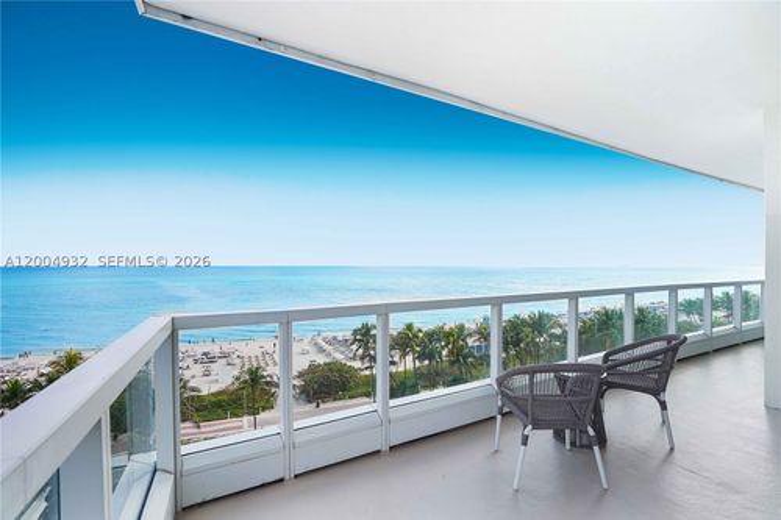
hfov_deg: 96.8
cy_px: 260
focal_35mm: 16
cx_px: 390
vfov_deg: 73.7
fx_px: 347
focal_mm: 16
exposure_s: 1/500
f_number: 5
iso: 100
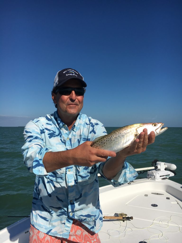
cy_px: 122
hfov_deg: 48.2
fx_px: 203
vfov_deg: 61.7
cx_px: 91
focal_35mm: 29
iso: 25
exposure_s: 1/3663
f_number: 2.2
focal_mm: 4.15
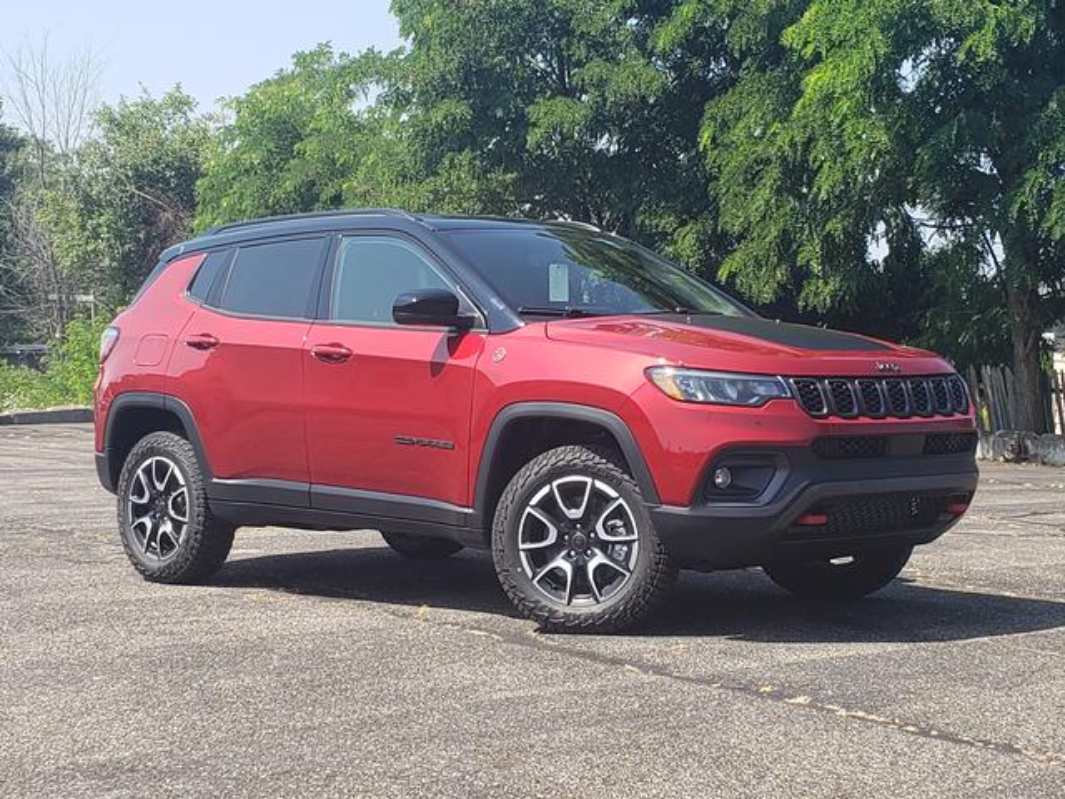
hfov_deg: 67.3
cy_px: 400
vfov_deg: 53.1
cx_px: 532
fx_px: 800
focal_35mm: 26
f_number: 2.4
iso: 50
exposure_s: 1/645
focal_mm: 4.3
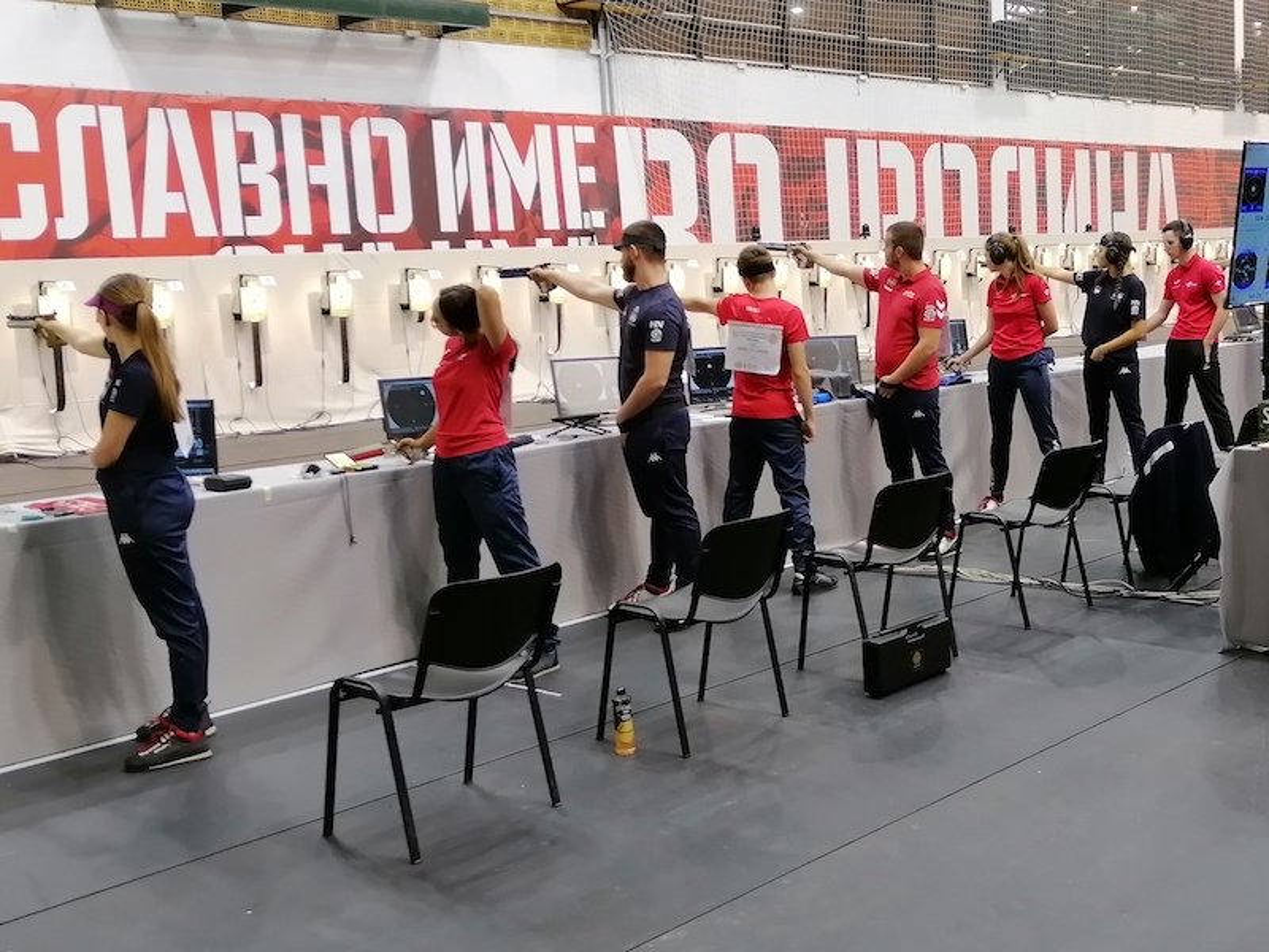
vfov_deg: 51.4
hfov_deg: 65.3
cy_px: 476
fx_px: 990
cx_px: 634
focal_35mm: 27
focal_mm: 5.4
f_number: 1.8
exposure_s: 1/33.3
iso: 100
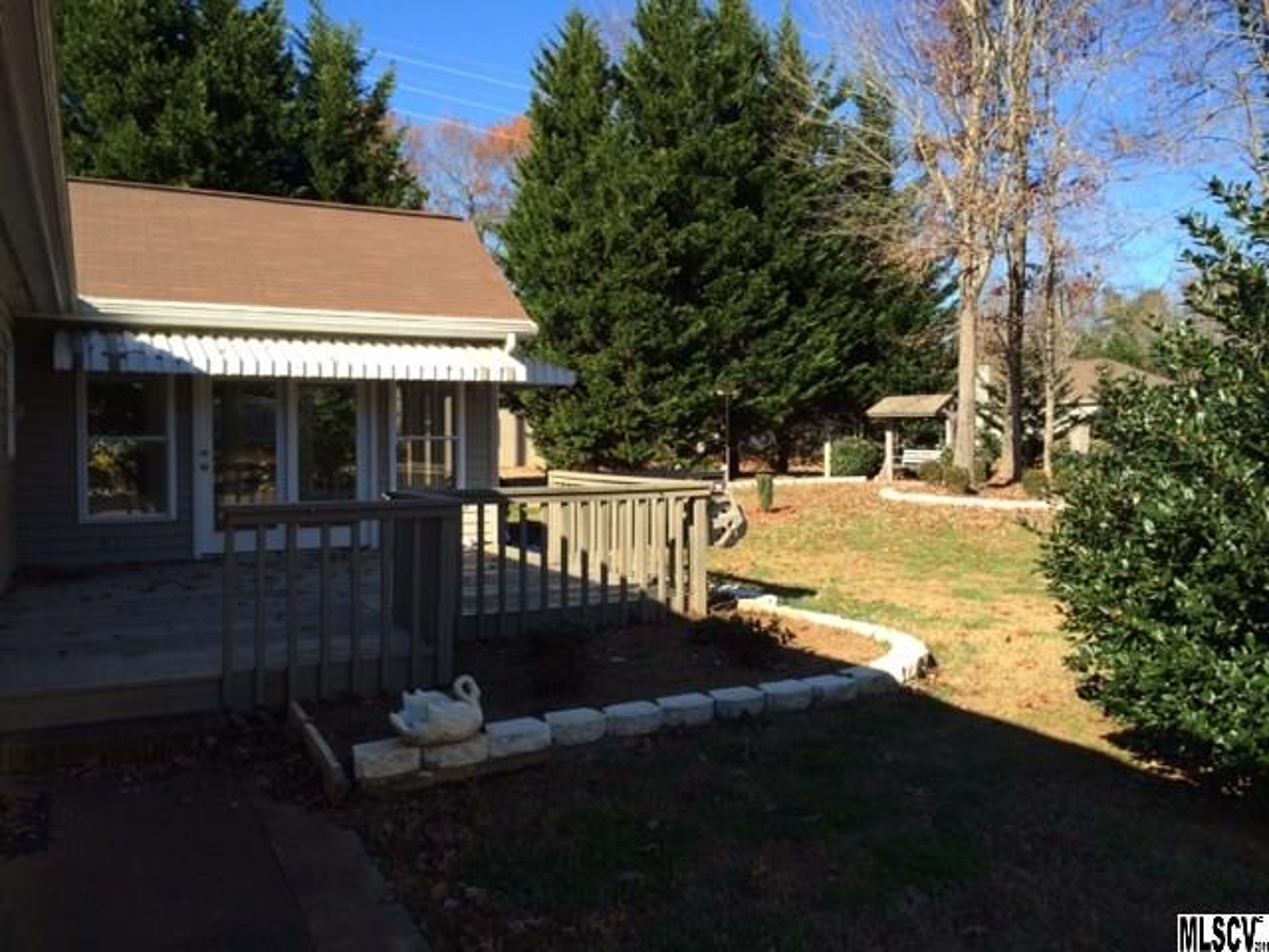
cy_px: 476
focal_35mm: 30
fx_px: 1100
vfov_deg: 46.8
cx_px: 634
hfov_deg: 60.0
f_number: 2.2
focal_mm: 4.12
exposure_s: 1/1001
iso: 32
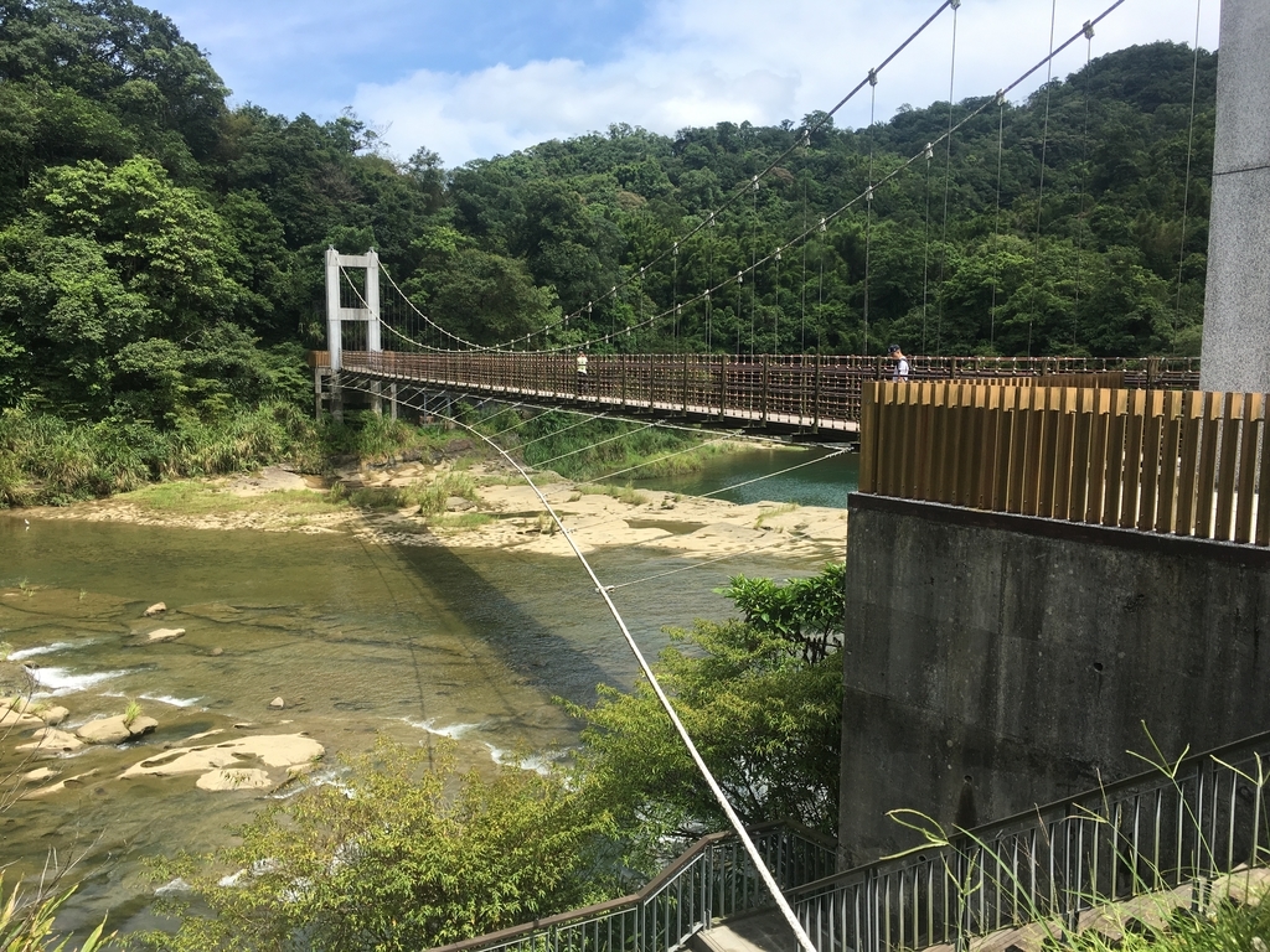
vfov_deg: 48.2
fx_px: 1064
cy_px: 476
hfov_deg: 61.7
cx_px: 635
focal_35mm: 29
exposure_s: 1/1202
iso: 25
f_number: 2.2
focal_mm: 4.15
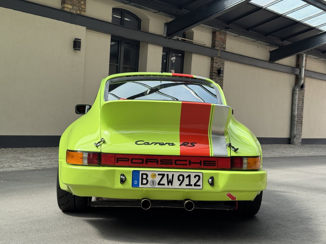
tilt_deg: -1.5
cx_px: 163
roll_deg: -3.4
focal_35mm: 48
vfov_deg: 30.3
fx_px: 452
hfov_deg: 39.7
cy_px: 122
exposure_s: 1/926
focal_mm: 6.76
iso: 64
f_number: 1.78
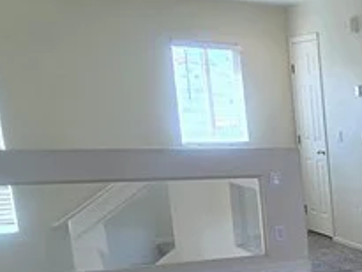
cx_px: 735
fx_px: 680
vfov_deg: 22.0
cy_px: 254
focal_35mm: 65
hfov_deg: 18.5
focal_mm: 2.2
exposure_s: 1/120
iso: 80
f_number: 2.2
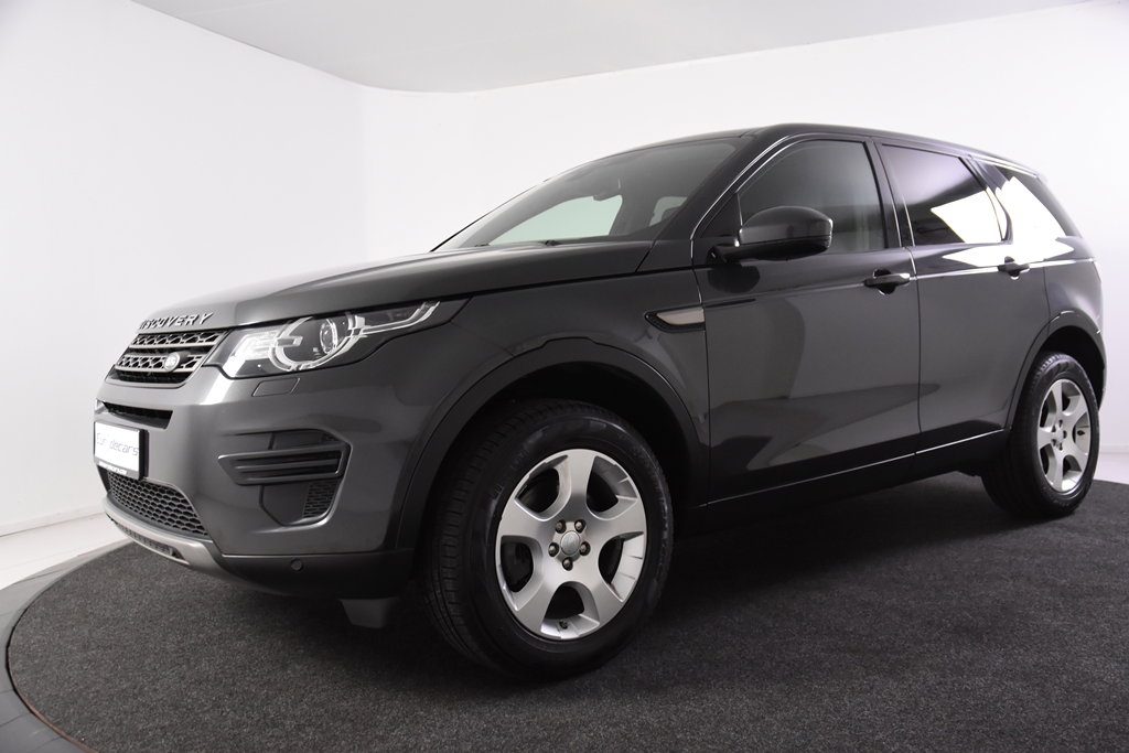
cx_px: 564
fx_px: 1035
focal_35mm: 33
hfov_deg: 57.2
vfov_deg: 40.0
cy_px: 376
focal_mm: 22
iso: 1600
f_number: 4
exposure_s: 1/60
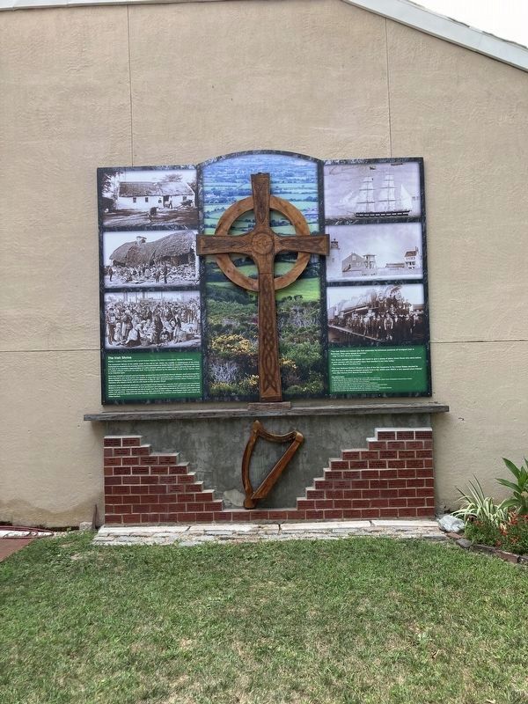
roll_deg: -0.3
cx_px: 264
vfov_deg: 63.4
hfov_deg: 49.7
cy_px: 352
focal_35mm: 28
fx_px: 569
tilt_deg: -0.1
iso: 20
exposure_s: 1/154
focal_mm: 3.99
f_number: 1.8
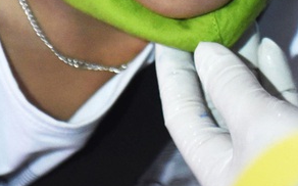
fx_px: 8286
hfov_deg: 2.1
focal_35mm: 1021
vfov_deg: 1.3
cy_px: -171
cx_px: 293
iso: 2500
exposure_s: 1/125
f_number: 5
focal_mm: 200
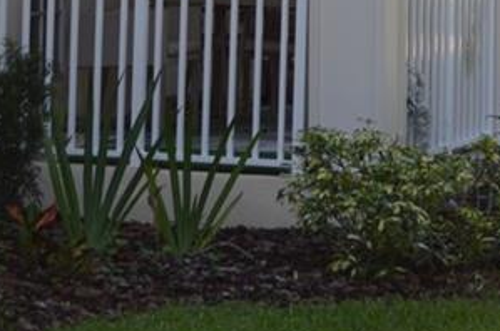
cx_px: 284
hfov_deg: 9.9
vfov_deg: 6.4
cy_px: -228
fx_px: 2897
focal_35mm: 209
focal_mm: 26
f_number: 4.2
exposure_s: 1/160
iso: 100
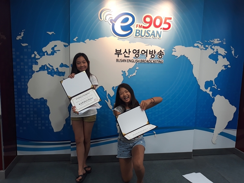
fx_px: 190
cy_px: 92
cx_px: 122
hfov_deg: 65.3
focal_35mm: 27
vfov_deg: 51.4
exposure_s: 1/40
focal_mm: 3.71
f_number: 1.7
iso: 50
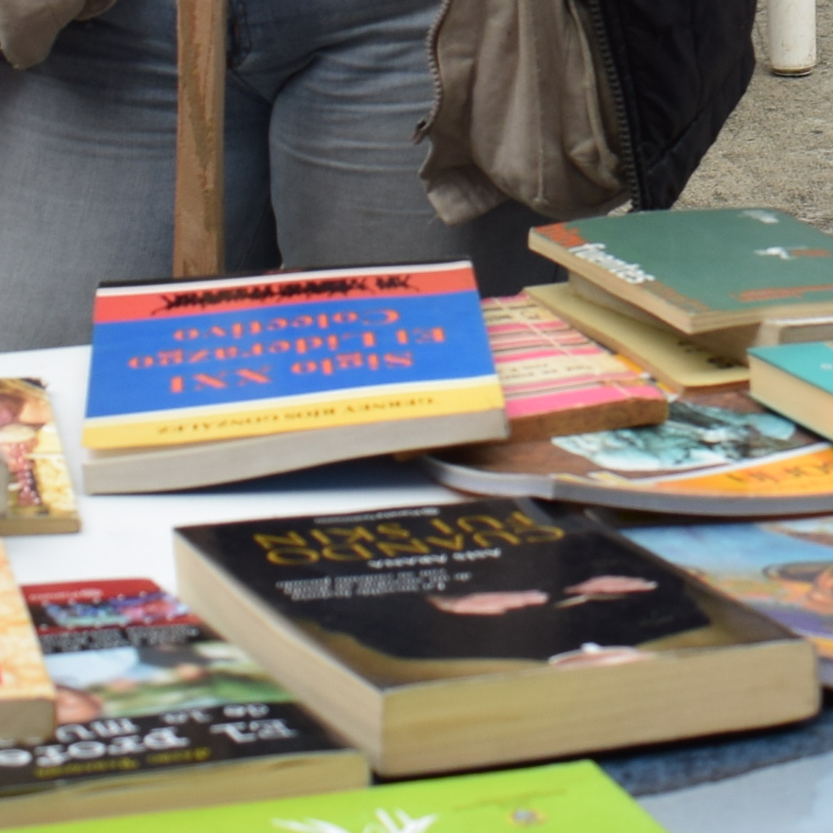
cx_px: 932
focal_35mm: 143
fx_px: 3893
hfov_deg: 12.0
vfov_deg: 11.8
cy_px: -316
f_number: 6.3
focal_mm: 22
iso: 200
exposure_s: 1/160
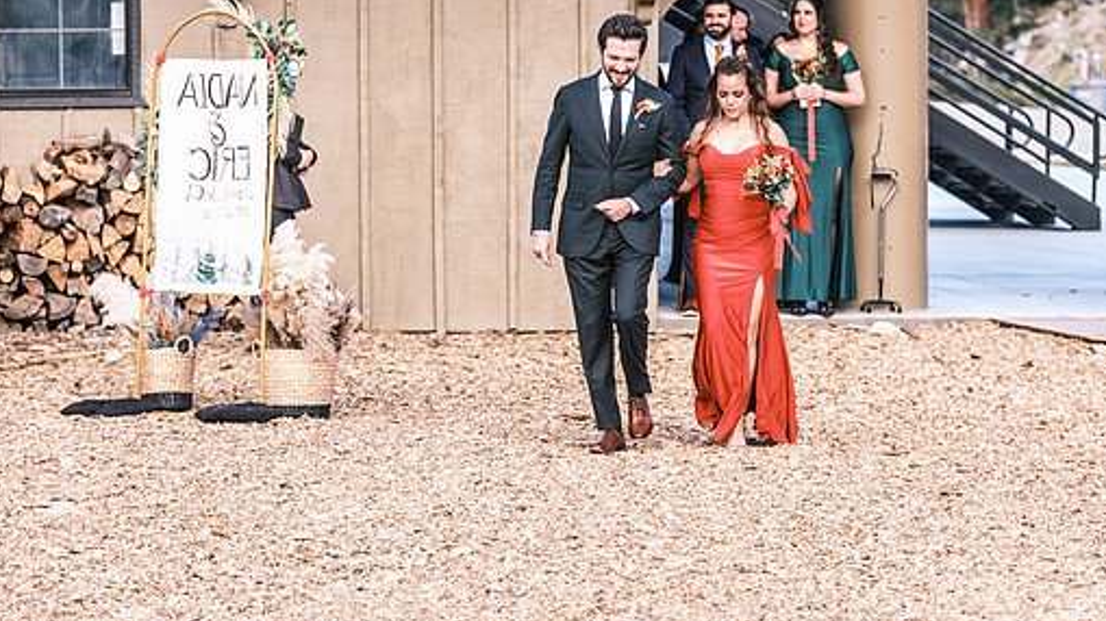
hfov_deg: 12.6
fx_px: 5014
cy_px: 275
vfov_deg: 7.1
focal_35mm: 171
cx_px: 638
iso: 400
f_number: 2.8
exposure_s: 1/400
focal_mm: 83.8
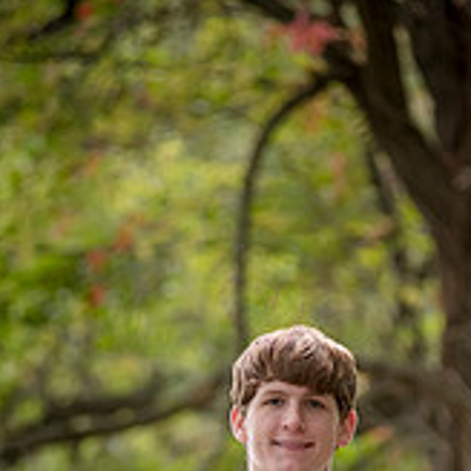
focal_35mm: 396
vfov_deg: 4.4
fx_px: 6096
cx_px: 276
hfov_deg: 4.4
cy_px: 569
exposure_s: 1/640
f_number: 3.2
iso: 800
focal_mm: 170
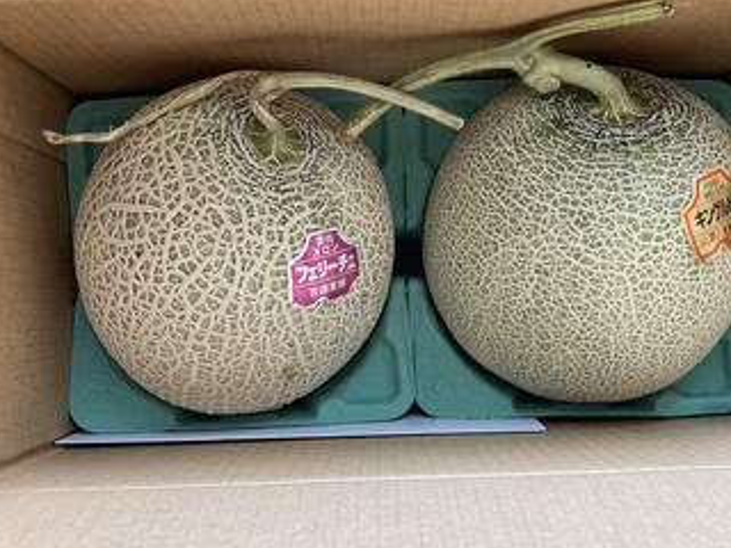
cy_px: 306
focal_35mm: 35
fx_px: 739
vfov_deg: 40.6
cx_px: 384
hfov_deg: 52.6
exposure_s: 1/60
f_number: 1.8
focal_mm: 3.99
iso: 200
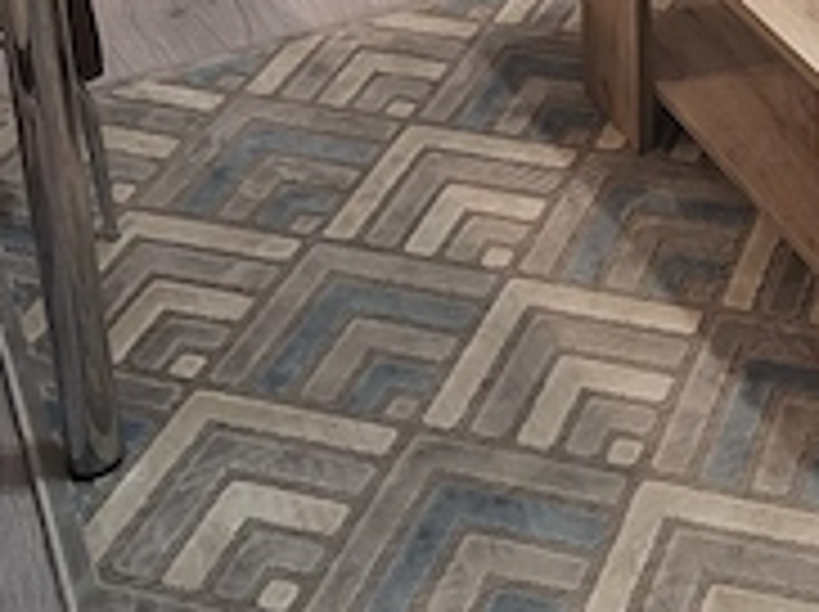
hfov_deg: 24.1
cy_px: -333
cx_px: 882
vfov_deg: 17.2
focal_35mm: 76
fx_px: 1796
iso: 200
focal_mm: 5.54
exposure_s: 1/33
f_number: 1.8
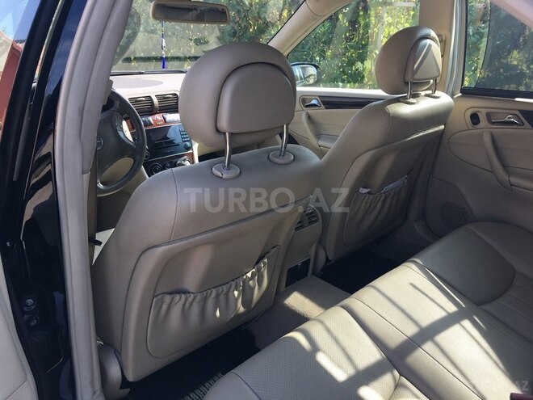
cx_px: 266
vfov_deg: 48.2
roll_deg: -2.1
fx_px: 447
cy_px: 200
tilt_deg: -21.2
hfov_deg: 61.7
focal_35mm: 29
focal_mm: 4.15
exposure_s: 1/283
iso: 25
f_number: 2.2
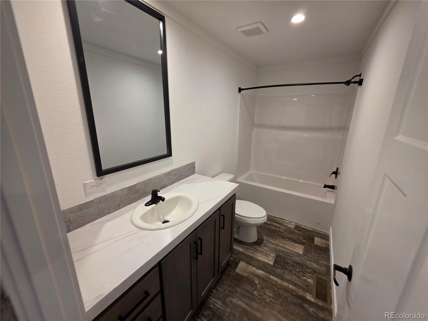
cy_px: 160
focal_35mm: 13
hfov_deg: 106.2
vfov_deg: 89.9
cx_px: 214
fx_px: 161
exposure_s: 1/120
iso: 200
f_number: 1.9
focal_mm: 2.2
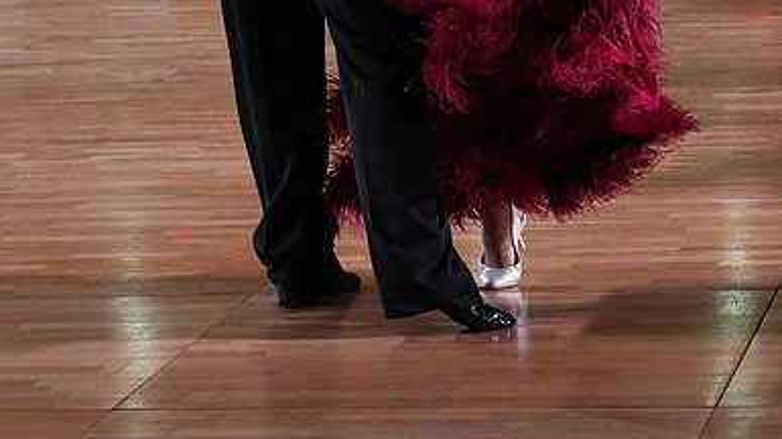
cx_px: 391
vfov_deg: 6.8
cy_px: -126
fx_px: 3668
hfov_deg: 12.2
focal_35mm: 177
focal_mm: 112
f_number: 7.1
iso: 10000
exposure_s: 1/400
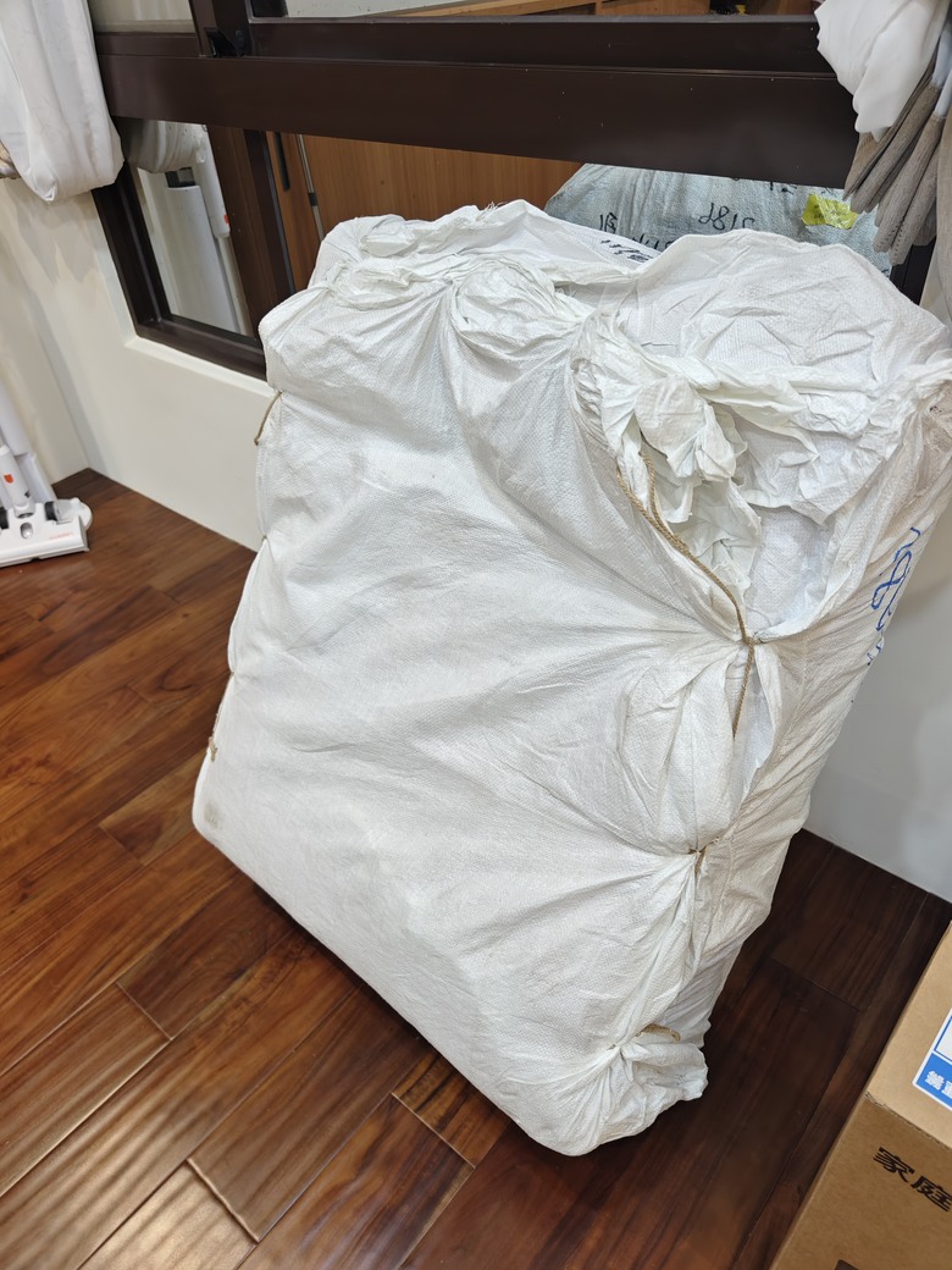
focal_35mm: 23
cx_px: 476
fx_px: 843
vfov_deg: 73.9
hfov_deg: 58.9
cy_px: 635
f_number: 1.75
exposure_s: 1/100
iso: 223
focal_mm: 8.67
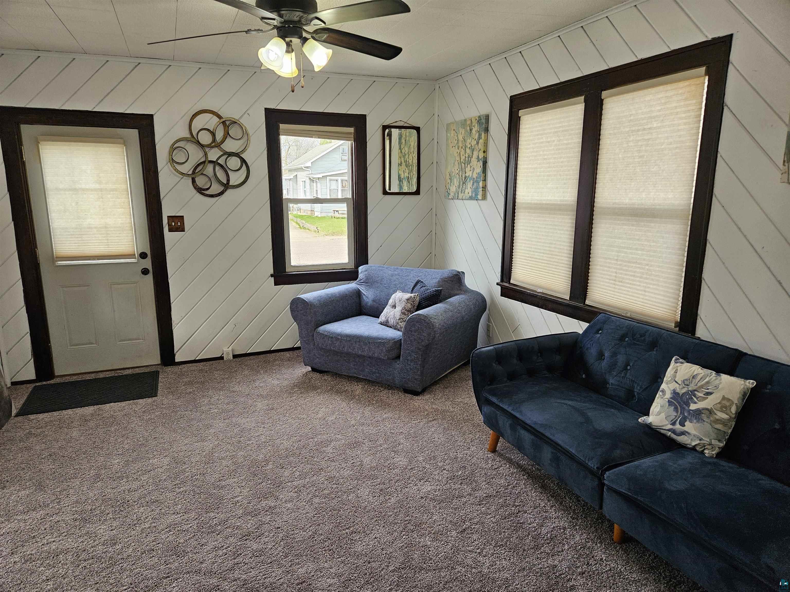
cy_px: 296
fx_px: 525
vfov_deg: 58.9
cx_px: 395
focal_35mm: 23
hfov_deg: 73.9
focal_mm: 5.4
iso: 80
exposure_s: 1/120
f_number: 1.8
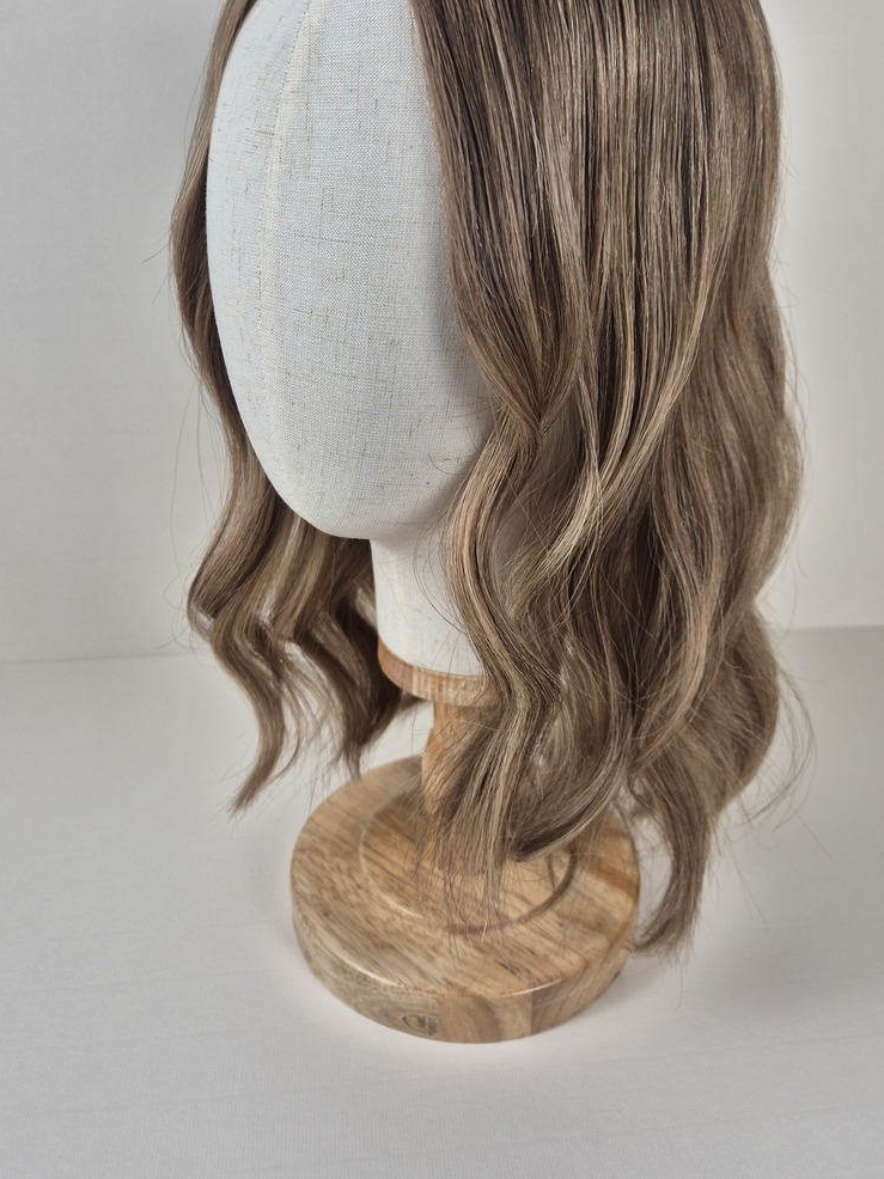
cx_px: 439
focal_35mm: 28
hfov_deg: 49.7
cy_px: 489
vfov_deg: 63.0
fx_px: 954
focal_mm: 5.4
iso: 25
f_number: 1.8
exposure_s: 1/177
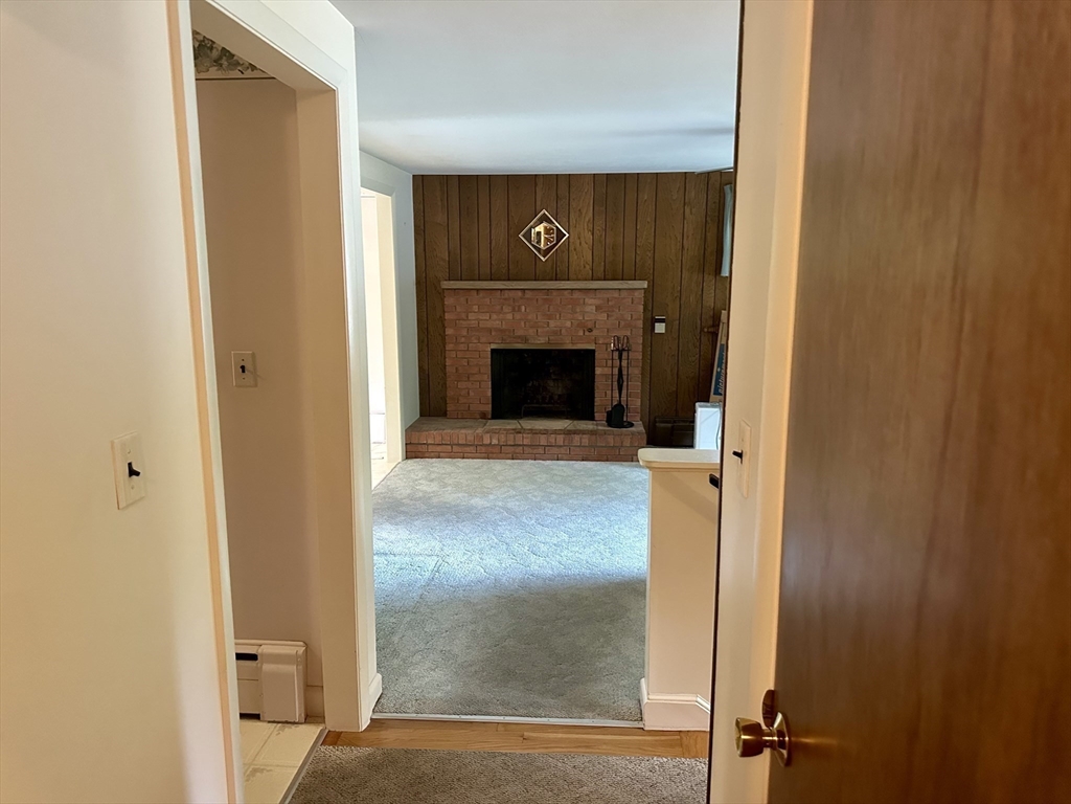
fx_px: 743
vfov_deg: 56.8
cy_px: 402
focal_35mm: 24
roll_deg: -0.5
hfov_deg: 71.6
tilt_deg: -9.5
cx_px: 536
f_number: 1.78
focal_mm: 6.86
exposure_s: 1/60
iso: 640
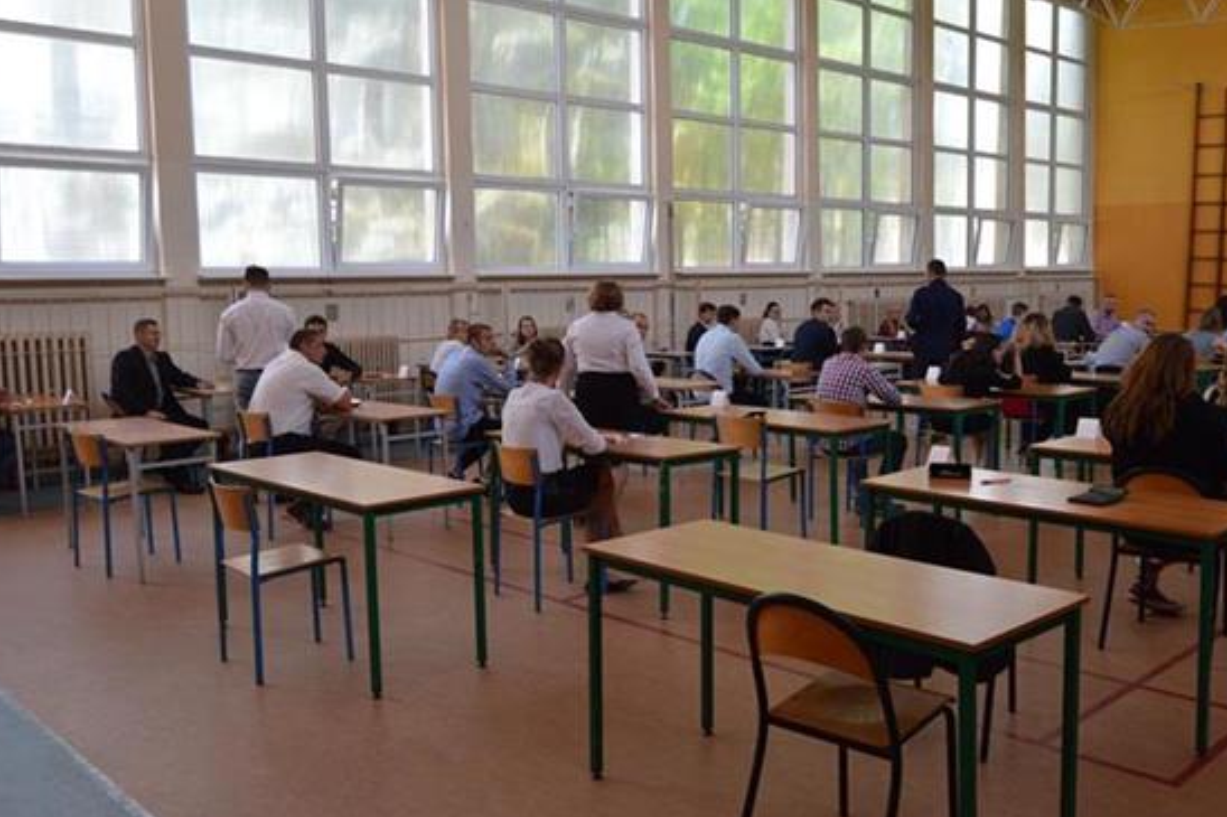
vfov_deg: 41.1
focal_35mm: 32
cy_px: 405
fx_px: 1090
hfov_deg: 58.5
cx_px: 692
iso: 400
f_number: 5
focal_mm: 18
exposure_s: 1/100
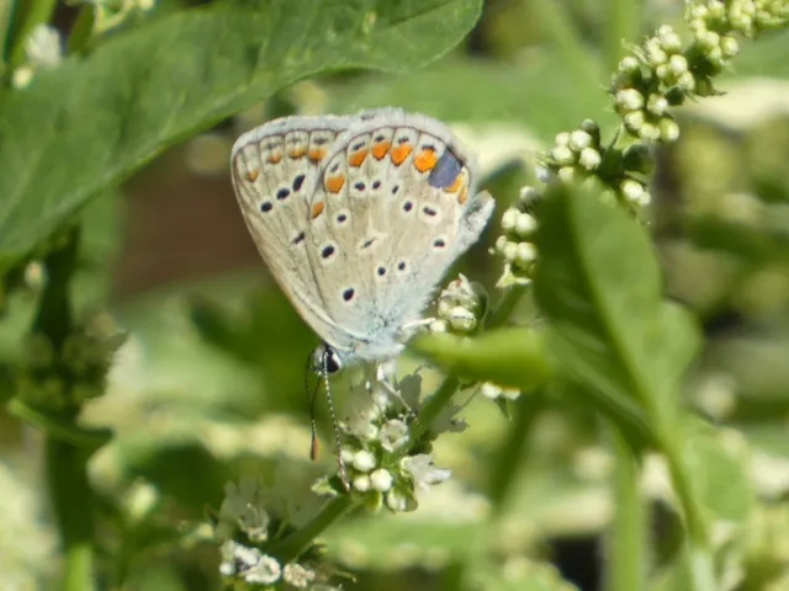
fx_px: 25802
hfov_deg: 1.8
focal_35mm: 1132
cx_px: 394
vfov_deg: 1.3
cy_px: 296
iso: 80
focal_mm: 202.9
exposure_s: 1/200
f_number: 5.7
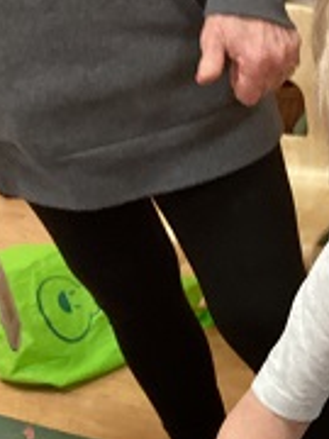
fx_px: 1090
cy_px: 463
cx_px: 364
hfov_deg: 16.6
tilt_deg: -39.3
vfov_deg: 21.7
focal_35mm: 86
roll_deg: +6.9
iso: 160
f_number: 2.4
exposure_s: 1/60
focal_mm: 3.3
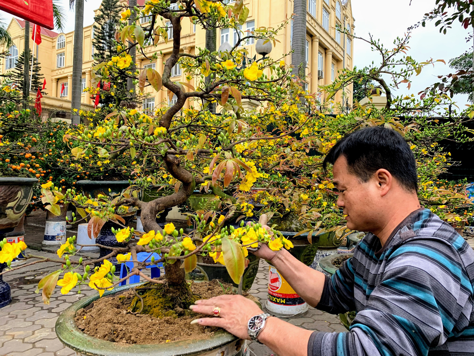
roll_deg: -1.1
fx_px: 356
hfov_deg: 67.3
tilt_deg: +0.7
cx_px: 237
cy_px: 178
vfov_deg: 53.1
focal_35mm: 26
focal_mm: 4.25
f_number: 1.8
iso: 80
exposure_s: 1/121
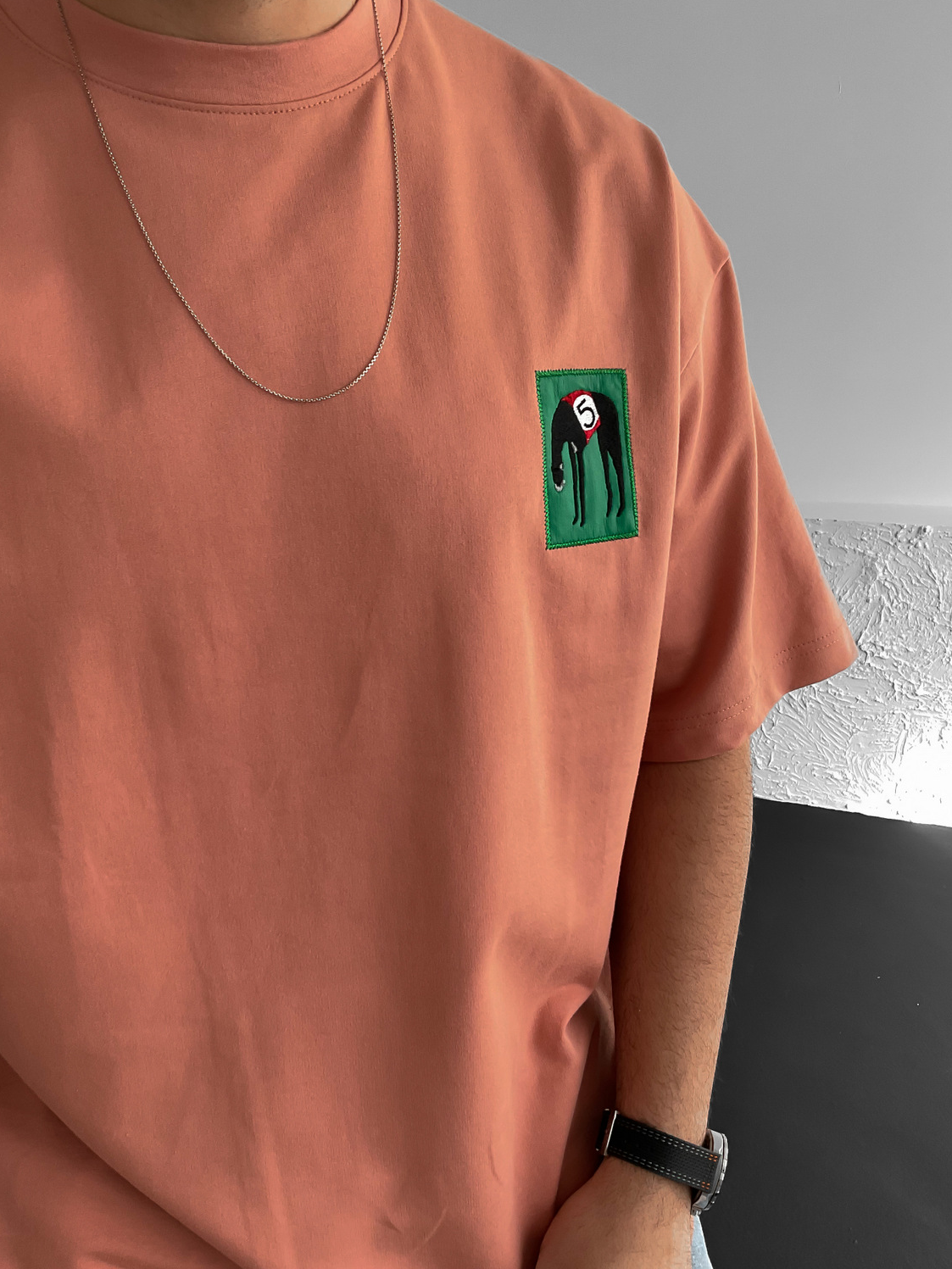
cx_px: 452
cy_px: 659
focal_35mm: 31
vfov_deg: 58.3
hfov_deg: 45.4
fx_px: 1137
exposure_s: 1/120
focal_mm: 3
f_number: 1.8
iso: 64
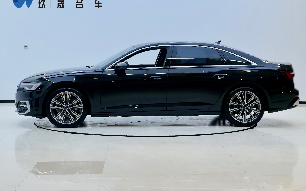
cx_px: 153
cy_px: 76
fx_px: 684
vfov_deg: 15.9
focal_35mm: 82
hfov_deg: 25.2
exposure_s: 1/135
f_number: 2.8
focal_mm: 9
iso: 32
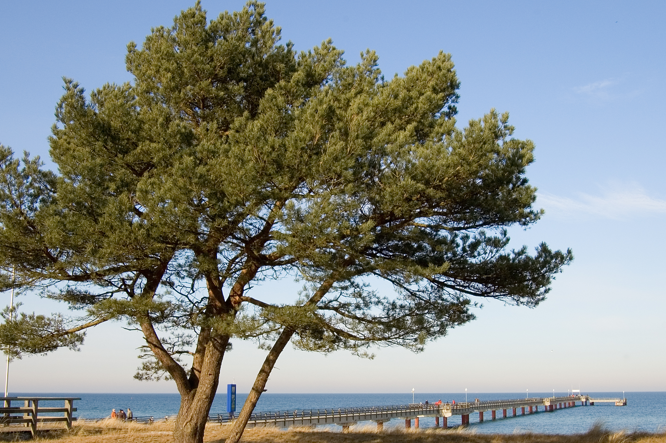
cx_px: 347
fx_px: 813
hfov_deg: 44.5
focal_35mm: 44
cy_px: 239
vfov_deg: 30.4
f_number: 13
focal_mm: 24
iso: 200
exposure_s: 1/125
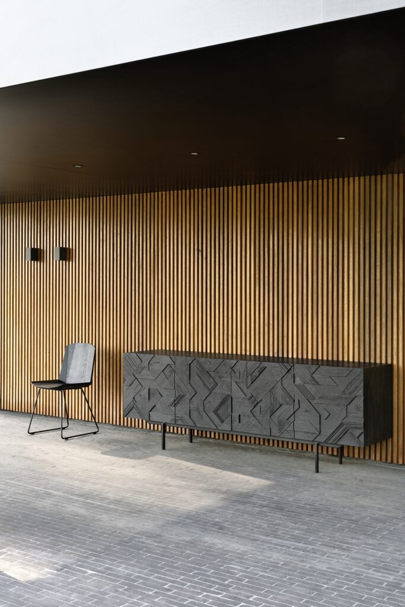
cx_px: 202
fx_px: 843
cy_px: 304
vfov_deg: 39.6
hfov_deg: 27.0
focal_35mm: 50
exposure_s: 1/5
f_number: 13
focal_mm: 50
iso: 125
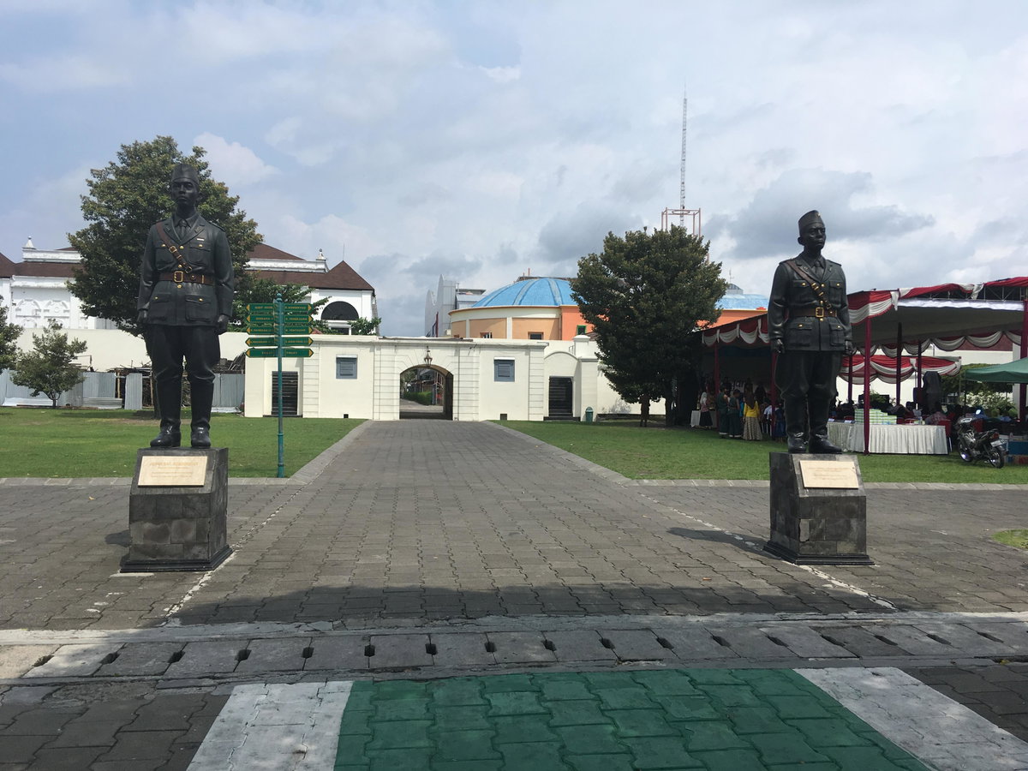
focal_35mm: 29
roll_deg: -2.0
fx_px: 861
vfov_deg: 48.2
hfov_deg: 61.7
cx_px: 514
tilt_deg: +0.9
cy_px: 386
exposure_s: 1/2481
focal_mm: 4.15
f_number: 2.2
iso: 25
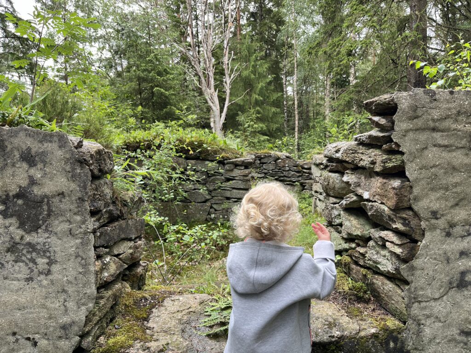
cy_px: 176
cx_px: 236
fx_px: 354
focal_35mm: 26
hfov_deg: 67.3
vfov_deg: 53.1
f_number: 1.6
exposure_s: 1/129
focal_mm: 5.1
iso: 32
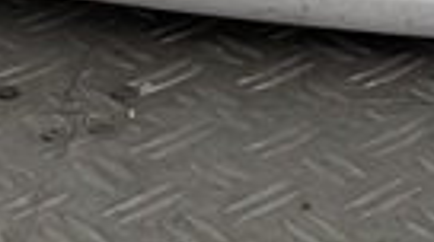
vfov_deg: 4.5
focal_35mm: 235
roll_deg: -1.1
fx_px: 2700
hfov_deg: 8.6
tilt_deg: -9.5
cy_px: -895
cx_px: 932
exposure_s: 1/217
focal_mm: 3
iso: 16
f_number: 1.8
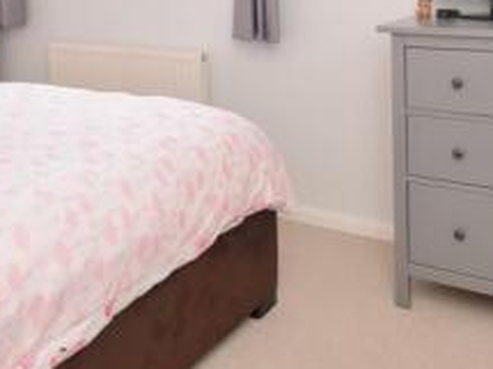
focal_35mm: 44
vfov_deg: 29.9
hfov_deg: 42.9
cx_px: 213
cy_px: -24
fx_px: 626
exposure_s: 1/15
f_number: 9
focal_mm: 10
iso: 500
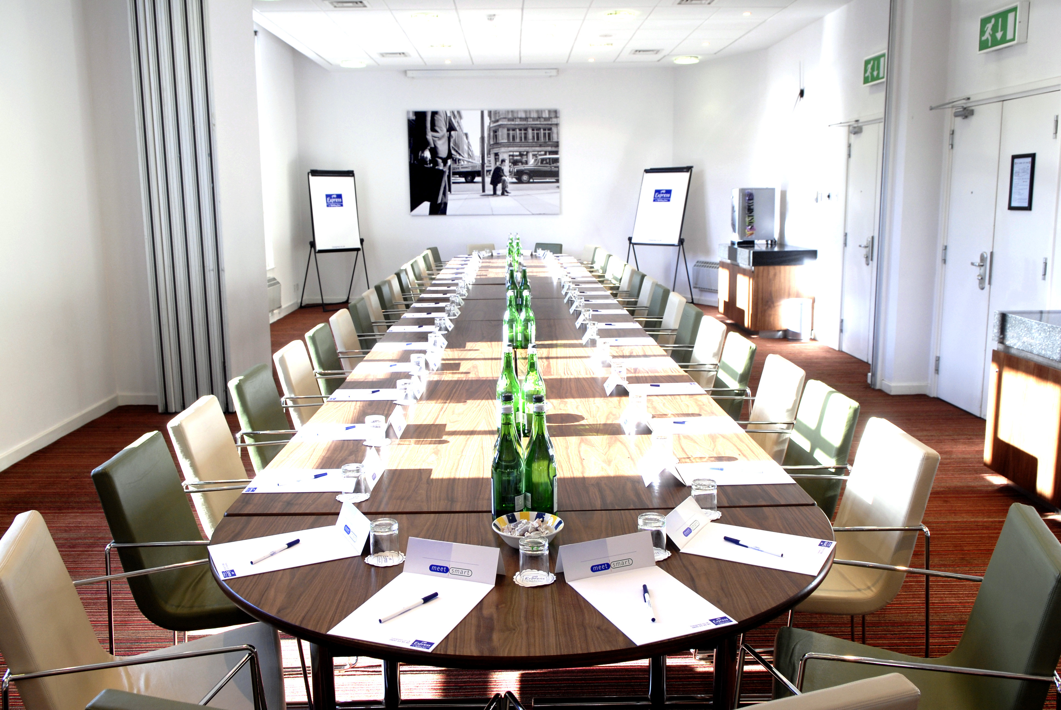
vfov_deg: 43.7
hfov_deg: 61.9
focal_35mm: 30
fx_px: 885
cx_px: 530
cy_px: 355
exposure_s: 1/15
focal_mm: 20
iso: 200
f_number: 5.6
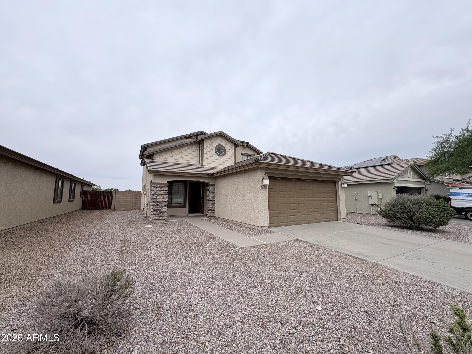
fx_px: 191
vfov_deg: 85.7
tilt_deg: +8.5
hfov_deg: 102.1
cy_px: 177
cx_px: 236
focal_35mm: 14
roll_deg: +0.7
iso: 50
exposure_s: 1/2985
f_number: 2.2
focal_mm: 2.22
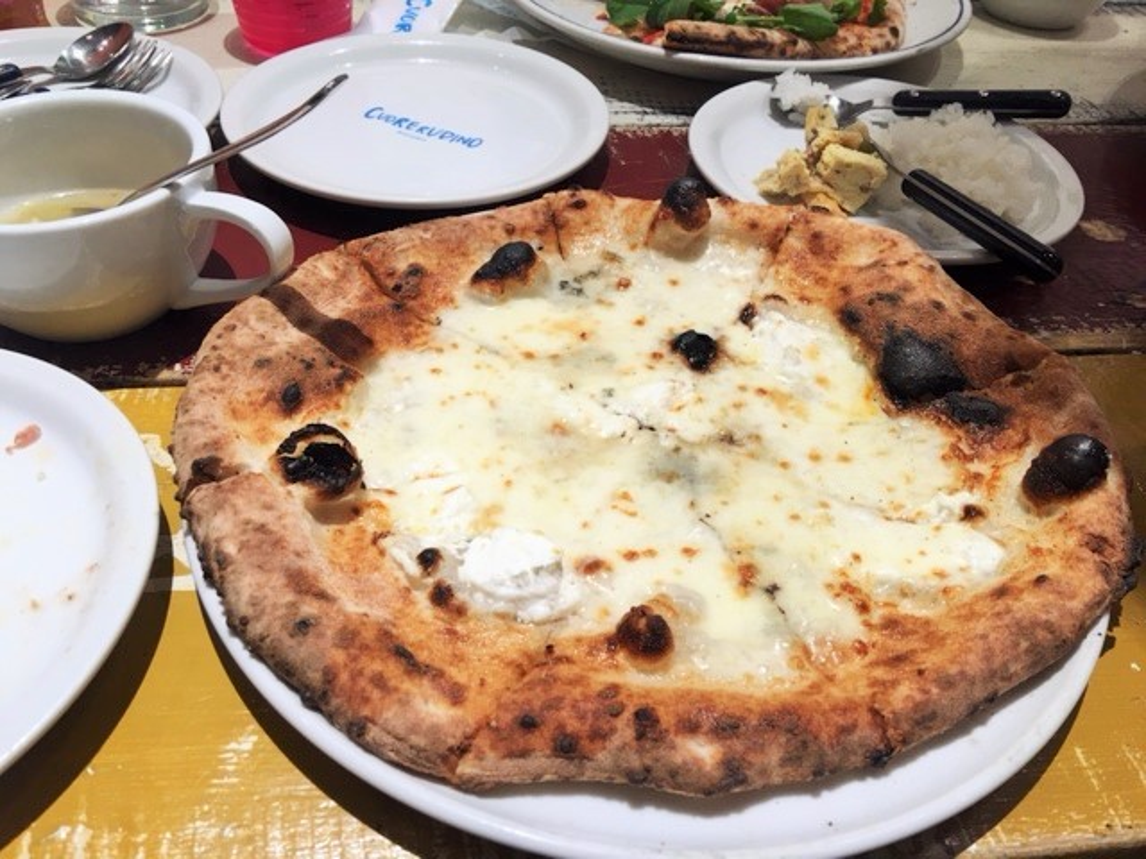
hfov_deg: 61.7
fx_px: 960
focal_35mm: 29
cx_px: 573
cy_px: 430
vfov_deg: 48.2
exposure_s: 1/40
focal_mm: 4.15
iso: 25
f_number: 2.2
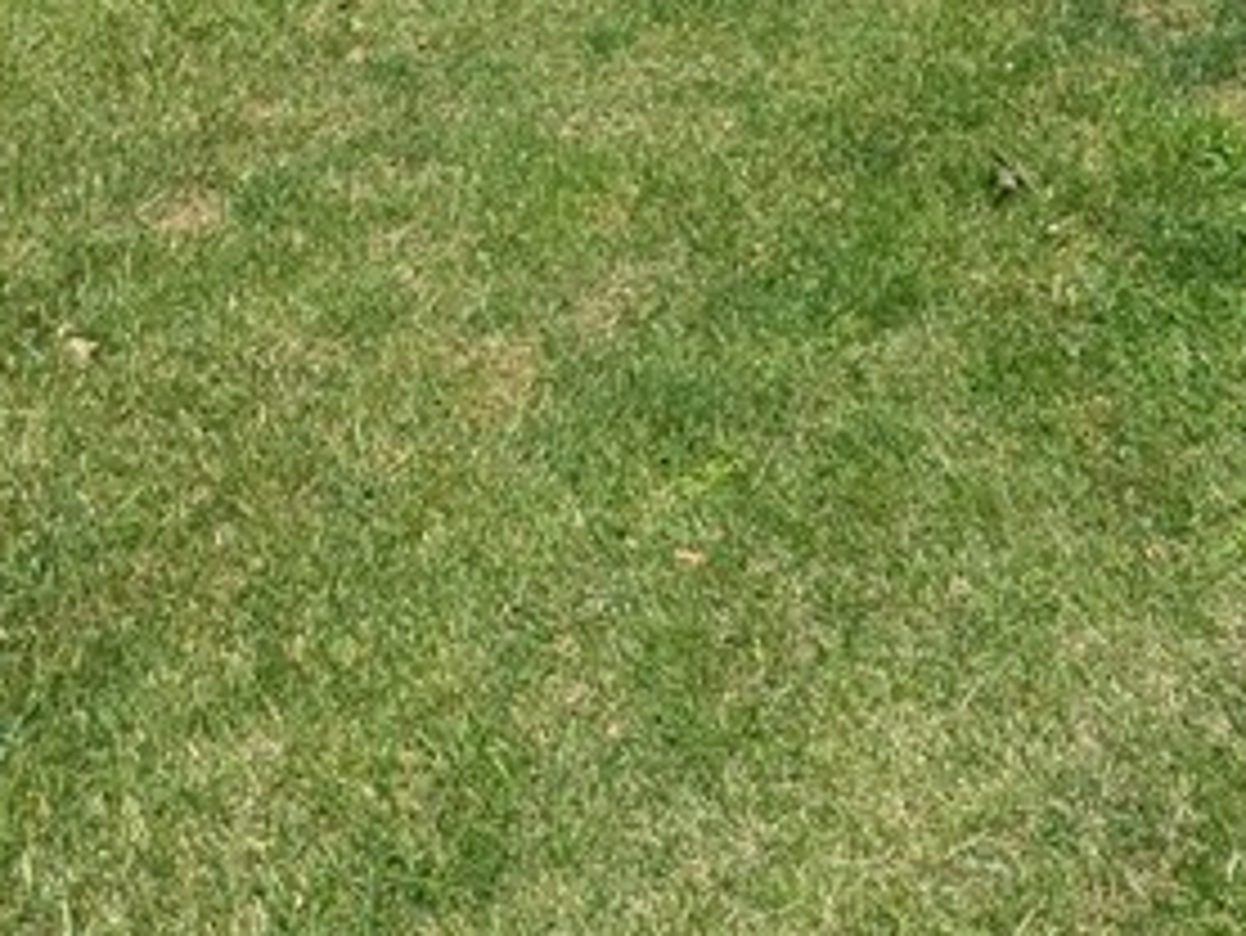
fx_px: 2125
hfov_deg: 30.5
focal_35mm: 59
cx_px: 1226
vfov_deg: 19.7
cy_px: -648
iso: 49
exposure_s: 1/1460
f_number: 2.2
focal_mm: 2.35
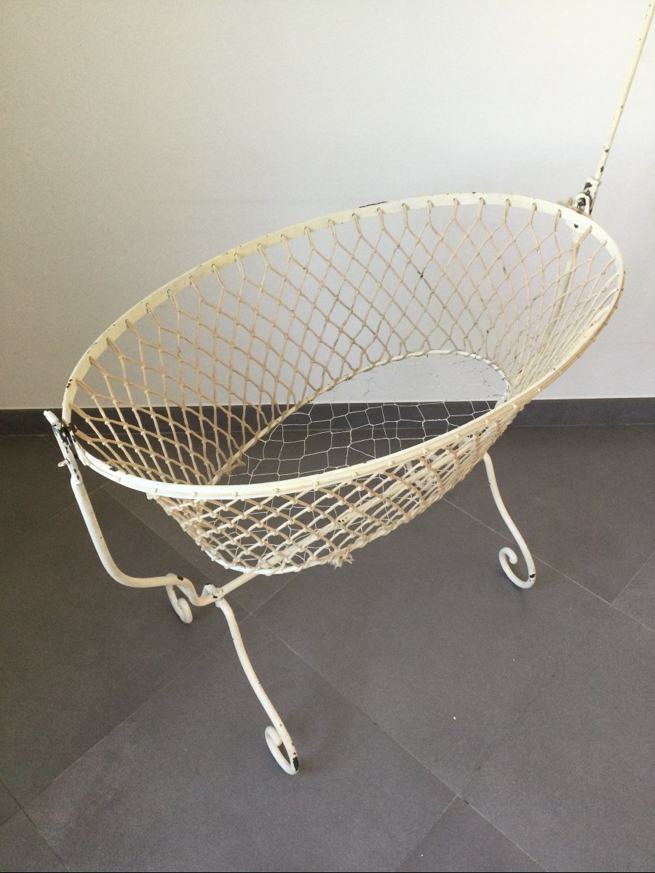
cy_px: 436
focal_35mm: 31
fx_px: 782
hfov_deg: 45.4
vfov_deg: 58.4
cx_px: 328
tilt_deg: -42.5
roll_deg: +0.2
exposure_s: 1/33
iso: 50
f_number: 2.4
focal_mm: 3.3
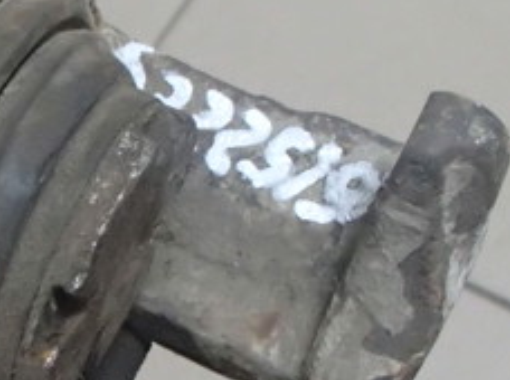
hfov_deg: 18.2
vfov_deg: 14.2
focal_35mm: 104
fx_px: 1529
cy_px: 225
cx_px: -65
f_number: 4.7
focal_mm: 6.64
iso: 1600
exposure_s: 1/25
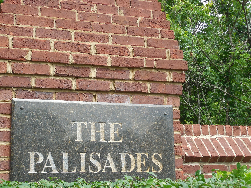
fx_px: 450
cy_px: 116
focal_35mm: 62
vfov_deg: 23.6
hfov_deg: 31.2
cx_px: 109
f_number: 4
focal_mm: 8.7
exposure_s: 1/250
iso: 125
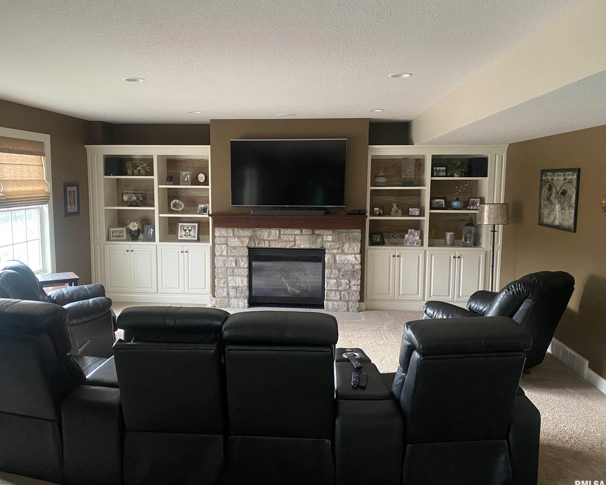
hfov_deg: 62.1
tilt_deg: -7.6
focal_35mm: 28
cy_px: 241
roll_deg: -0.5
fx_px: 502
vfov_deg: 51.5
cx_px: 274
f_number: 1.8
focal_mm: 4.25
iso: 500
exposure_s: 1/54
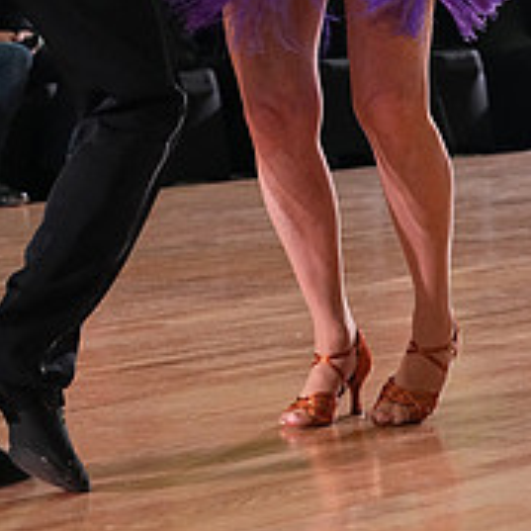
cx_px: 168
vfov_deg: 8.9
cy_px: -148
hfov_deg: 9.1
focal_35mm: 193
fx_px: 3349
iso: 5000
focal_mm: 70
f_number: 5.6
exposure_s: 1/320
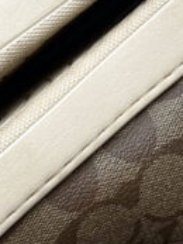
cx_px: 89
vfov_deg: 16.3
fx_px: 845
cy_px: 49
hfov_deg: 12.4
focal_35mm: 120
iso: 40
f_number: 1.5
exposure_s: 1/121
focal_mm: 5.7
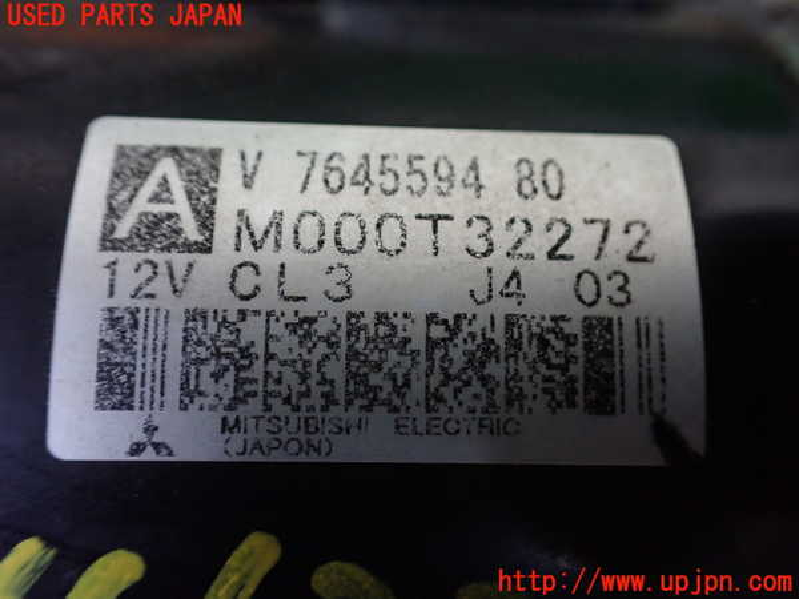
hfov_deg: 60.0
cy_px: 300
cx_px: 400
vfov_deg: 46.8
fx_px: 692
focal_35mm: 30
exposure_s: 1/100
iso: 800
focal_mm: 5.4
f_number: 2.3
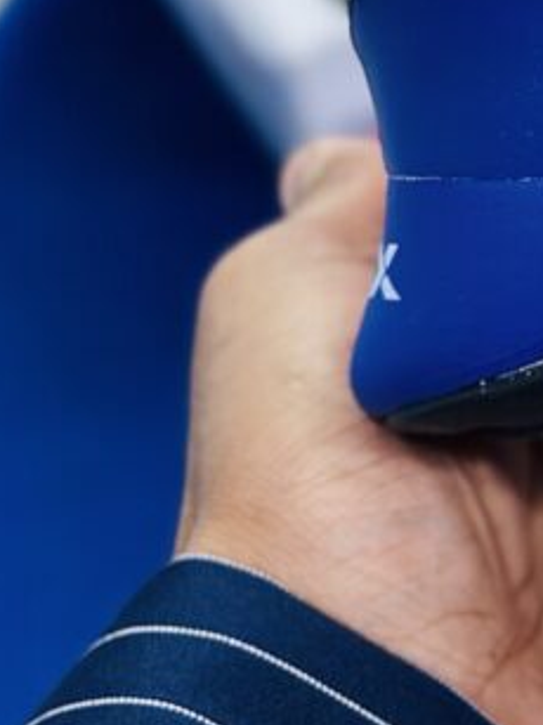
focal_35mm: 146
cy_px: -6
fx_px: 3056
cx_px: 699
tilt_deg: -56.8
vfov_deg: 13.3
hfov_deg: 10.0
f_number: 1.78
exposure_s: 1/121
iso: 100
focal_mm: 6.86
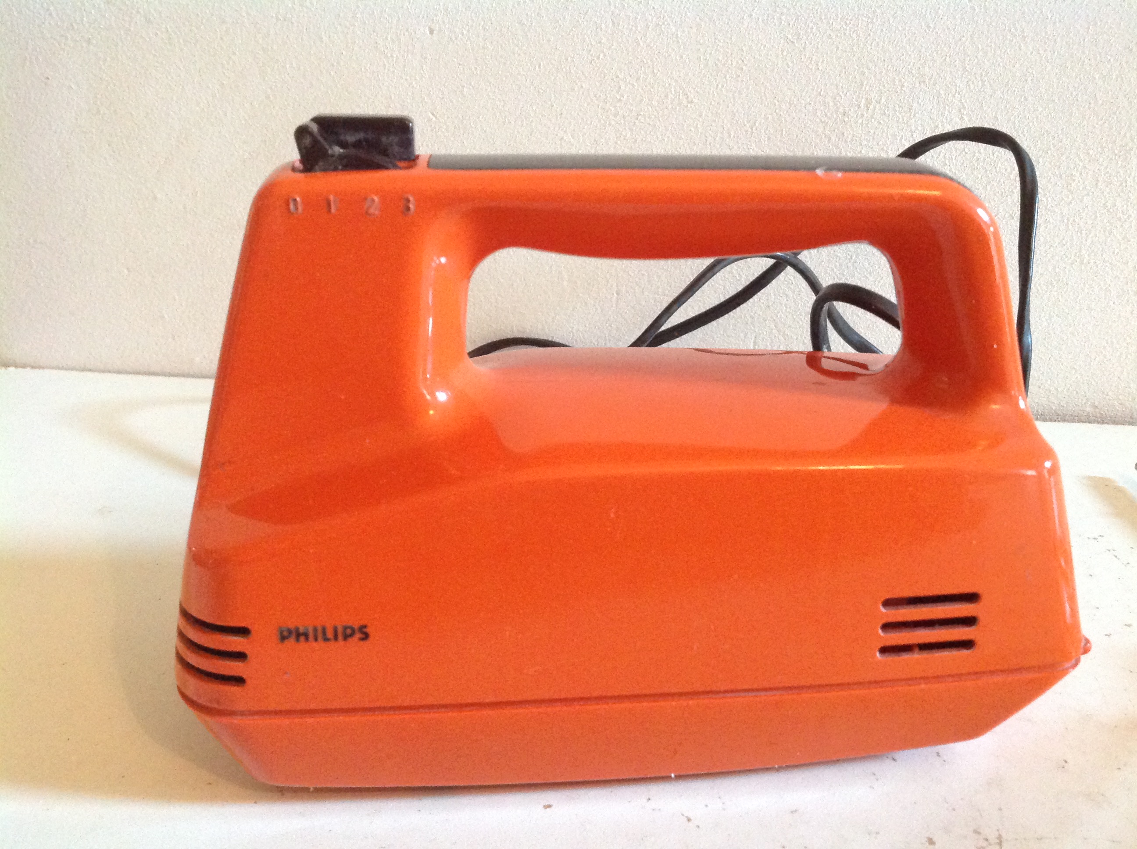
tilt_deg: -20.2
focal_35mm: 35
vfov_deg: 40.6
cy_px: 424
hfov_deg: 52.7
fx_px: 1148
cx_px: 568
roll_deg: +0.1
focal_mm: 4.28
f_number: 2.4
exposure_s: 1/15
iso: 500
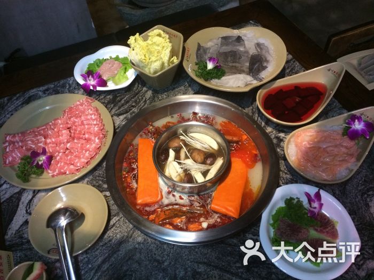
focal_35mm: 29
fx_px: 313
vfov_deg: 48.2
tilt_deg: -52.6
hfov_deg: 61.7
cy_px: 140
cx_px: 187
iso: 320
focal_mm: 4.15
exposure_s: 1/20
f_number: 2.2
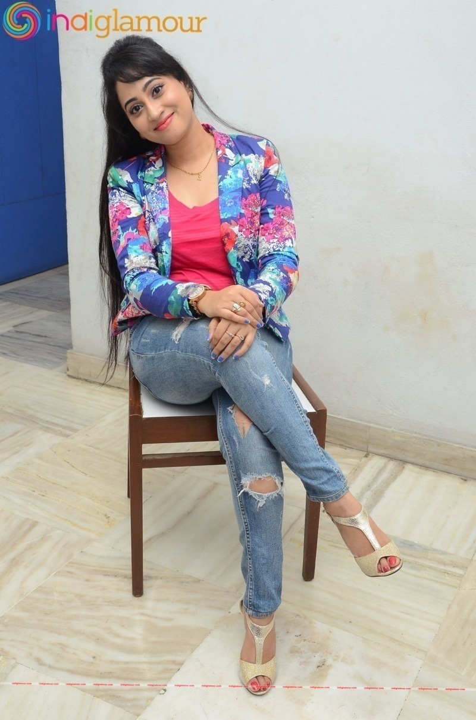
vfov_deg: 46.5
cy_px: 360
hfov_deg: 31.7
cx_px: 238
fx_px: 837
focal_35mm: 42
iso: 1000
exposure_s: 1/125
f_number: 6.3
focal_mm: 28
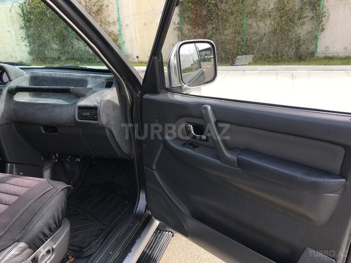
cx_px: 176
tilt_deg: -22.0
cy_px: 132
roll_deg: +2.5
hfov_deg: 61.7
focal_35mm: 29
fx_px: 294
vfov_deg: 48.2
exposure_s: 1/255
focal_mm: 4.15
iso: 25
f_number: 2.2
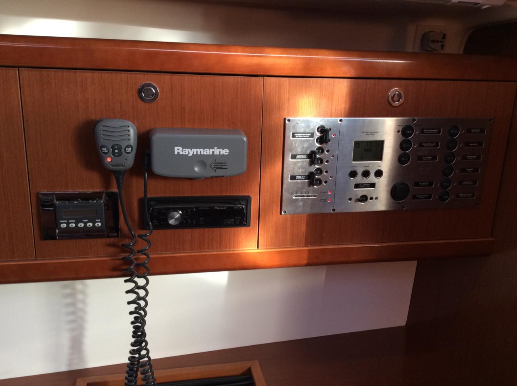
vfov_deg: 44.1
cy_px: 193
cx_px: 258
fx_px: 477
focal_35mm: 32
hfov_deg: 56.9
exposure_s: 1/25
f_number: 2.4
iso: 64
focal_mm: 3.3
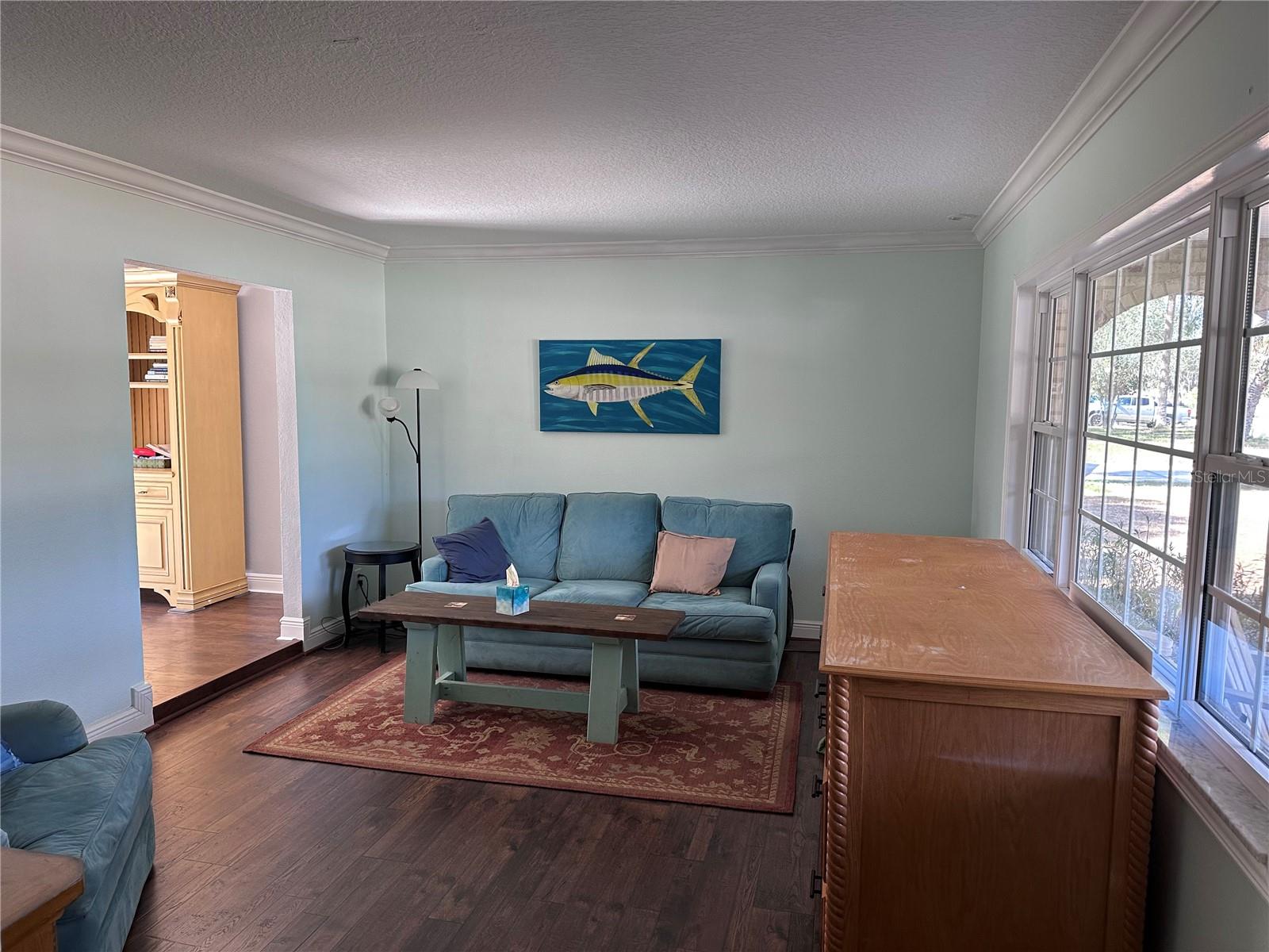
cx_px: 634
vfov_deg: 56.8
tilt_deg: -6.3
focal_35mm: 24
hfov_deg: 71.6
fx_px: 880
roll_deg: -1.2
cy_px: 476
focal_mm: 6.86
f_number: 1.78
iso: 160
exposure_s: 1/121
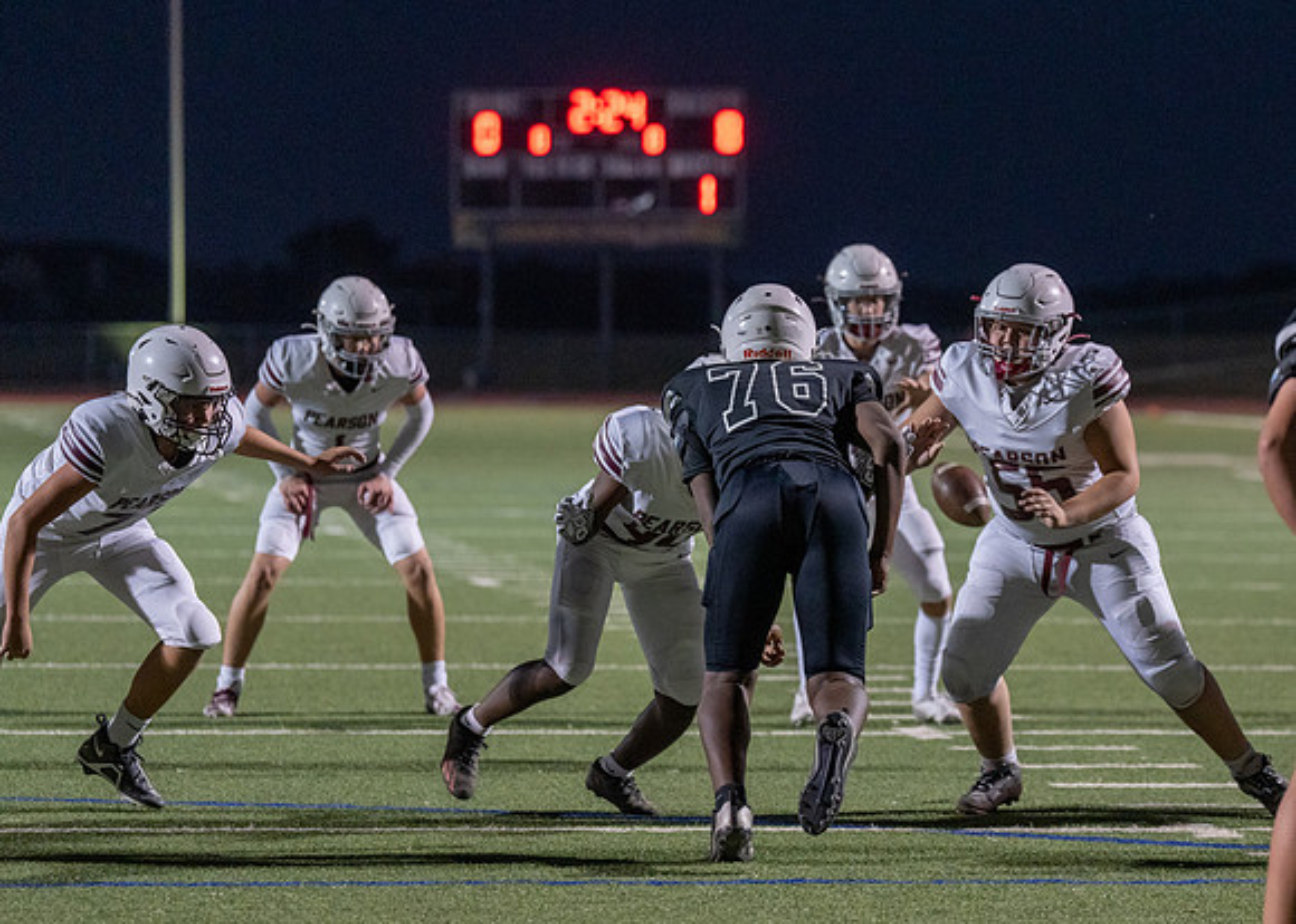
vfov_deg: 7.5
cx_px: 894
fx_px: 7023
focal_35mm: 191
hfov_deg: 10.5
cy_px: 439
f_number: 2.8
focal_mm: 130
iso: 2000
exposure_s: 1/800
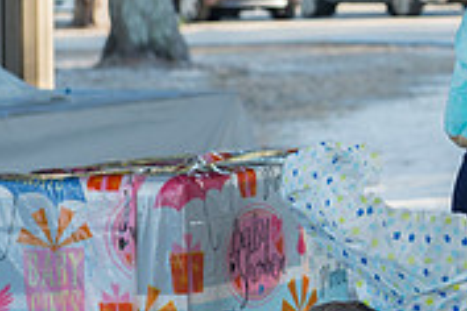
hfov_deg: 8.8
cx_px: 604
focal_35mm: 230
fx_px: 2983
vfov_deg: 6.0
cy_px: 41
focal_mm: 70
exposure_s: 1/60
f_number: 7.1
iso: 250
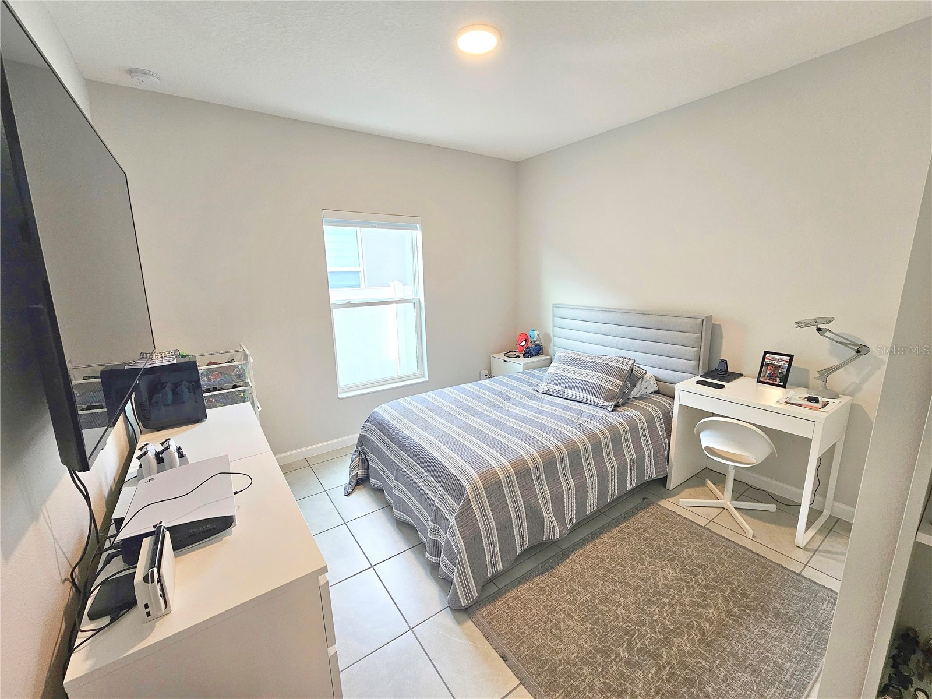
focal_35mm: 13
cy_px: 350
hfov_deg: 106.2
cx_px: 466
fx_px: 350
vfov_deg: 89.9
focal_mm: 2.2
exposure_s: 1/60
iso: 100
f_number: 2.2
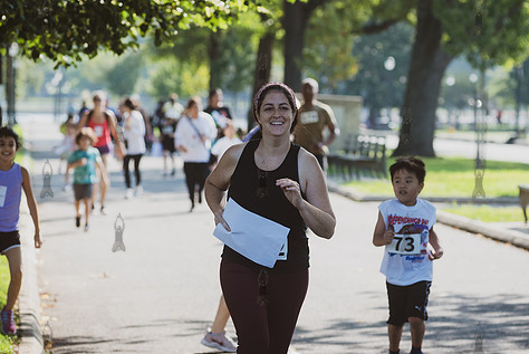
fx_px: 2574
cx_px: 268
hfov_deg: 11.7
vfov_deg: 7.9
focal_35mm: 175
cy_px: 178
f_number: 4.5
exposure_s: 1/1000
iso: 500
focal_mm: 135
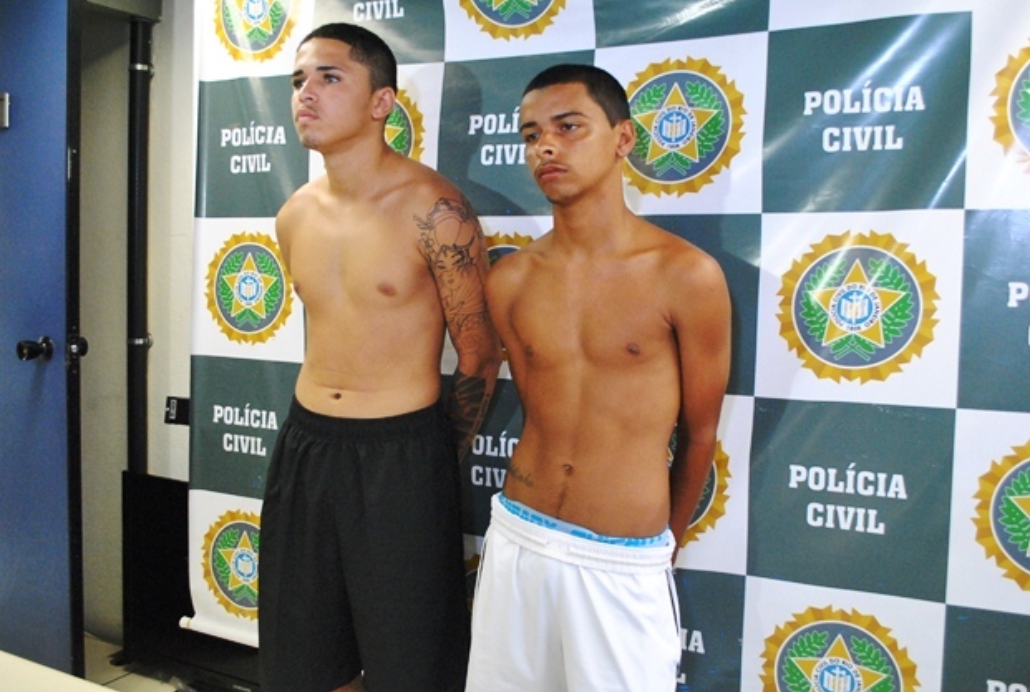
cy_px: 340
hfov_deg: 55.7
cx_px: 527
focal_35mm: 34
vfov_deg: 39.1
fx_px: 975
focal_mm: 22
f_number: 4.5
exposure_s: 1/80
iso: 1600
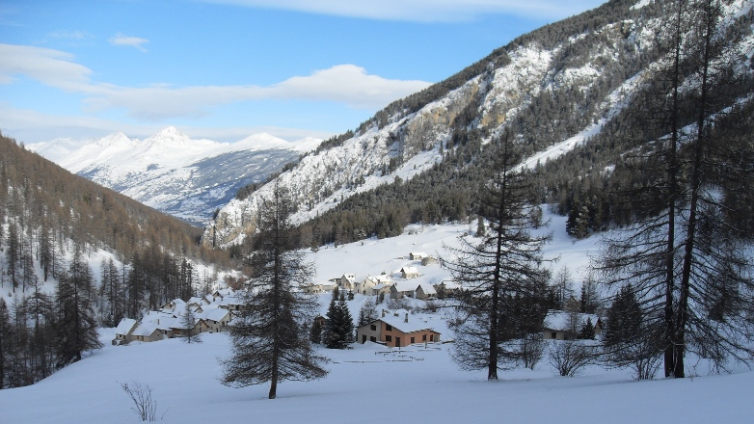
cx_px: 380
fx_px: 780
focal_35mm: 39
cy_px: 288
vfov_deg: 30.2
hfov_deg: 51.6
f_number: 7
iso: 80
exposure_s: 1/250
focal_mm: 6.3
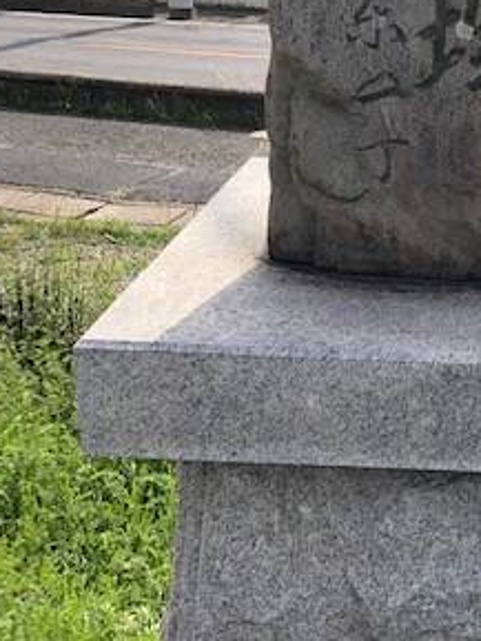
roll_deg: -0.9
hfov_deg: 22.6
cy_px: 255
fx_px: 1148
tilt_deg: -17.6
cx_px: 503
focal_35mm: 62
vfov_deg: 31.1
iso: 20
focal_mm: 3.99
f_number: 1.8
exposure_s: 1/1412
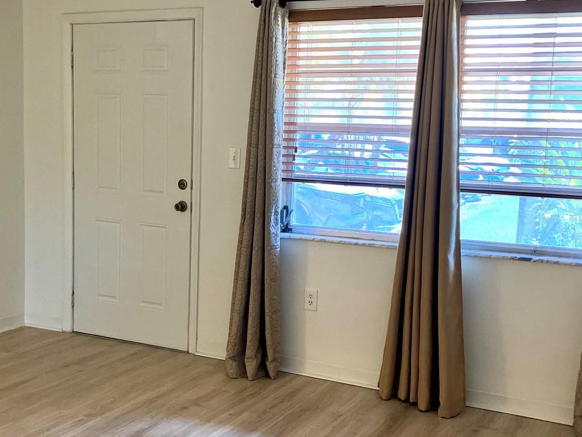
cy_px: 233
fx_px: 807
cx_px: 236
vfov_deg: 30.3
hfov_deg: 39.5
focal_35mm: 48
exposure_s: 1/60
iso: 200
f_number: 1.8
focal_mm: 3.99
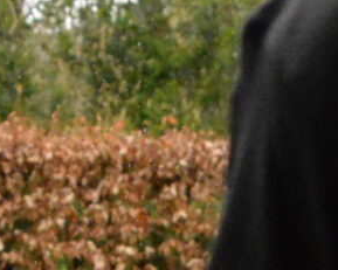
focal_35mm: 399
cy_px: 694
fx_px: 3990
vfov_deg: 3.8
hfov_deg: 4.7
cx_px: 812
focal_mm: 32
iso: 3200
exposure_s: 1/1250
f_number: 7.1
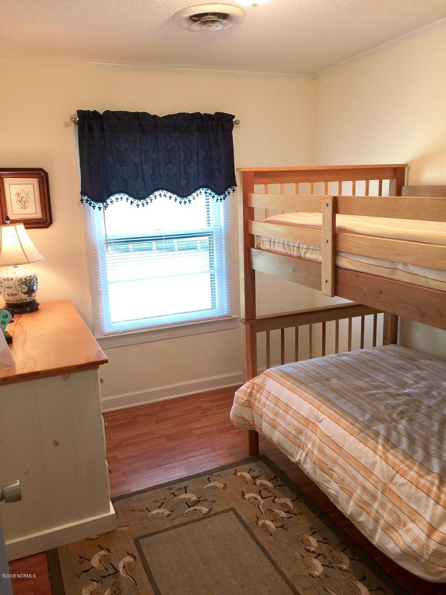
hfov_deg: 48.2
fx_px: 498
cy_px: 298
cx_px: 223
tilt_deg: -13.2
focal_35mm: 29
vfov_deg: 61.7
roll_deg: +2.0
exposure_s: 1/30
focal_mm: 4.15
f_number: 2.2
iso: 32
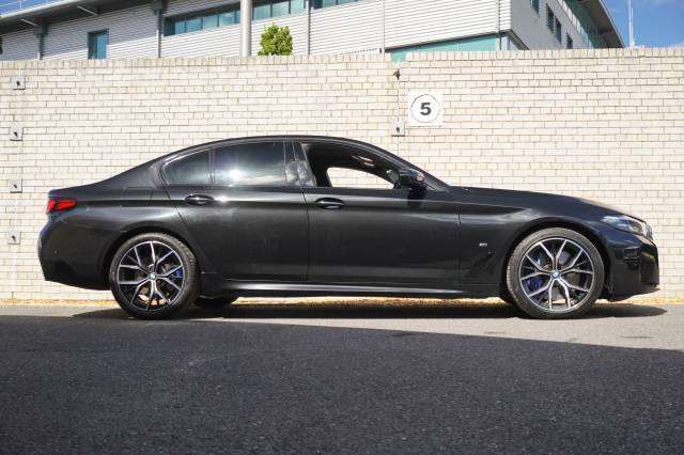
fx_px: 741
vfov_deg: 34.2
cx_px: 342
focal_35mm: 39
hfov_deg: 49.6
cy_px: 228
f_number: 4.5
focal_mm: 26
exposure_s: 1/800
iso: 400
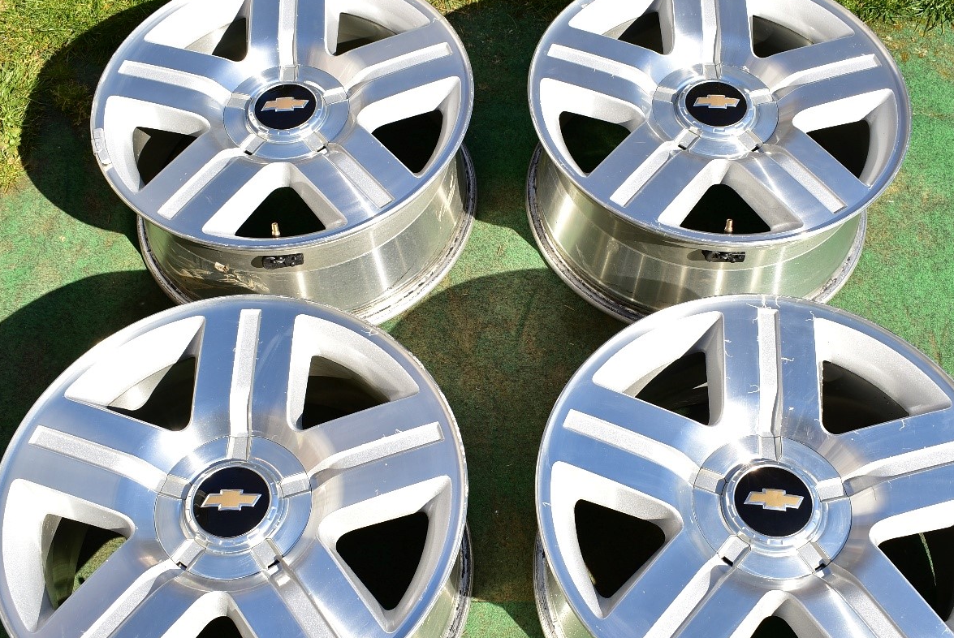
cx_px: 500
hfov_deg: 46.3
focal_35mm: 42
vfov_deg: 32.0
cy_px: 344
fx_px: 1114
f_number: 8
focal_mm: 22
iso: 100
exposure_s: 1/160
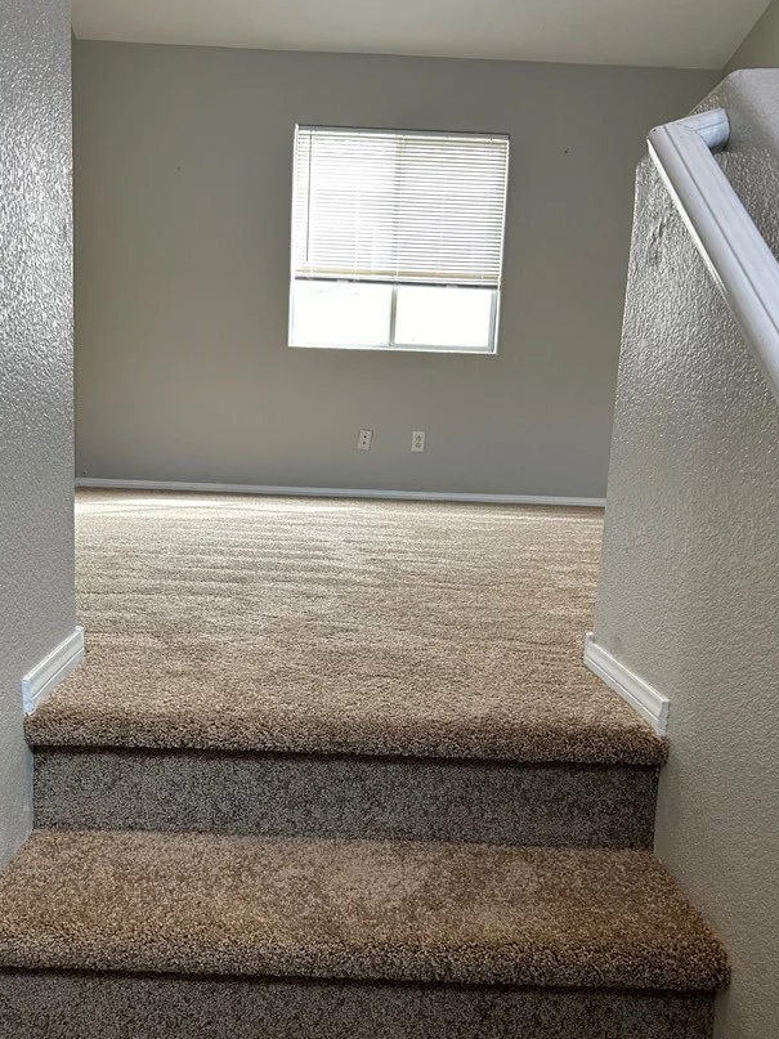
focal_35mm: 33
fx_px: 990
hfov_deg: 42.9
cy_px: 588
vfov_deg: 55.2
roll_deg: -3.0
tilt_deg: -8.4
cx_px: 340
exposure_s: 1/120
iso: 100
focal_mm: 5.7
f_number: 1.5
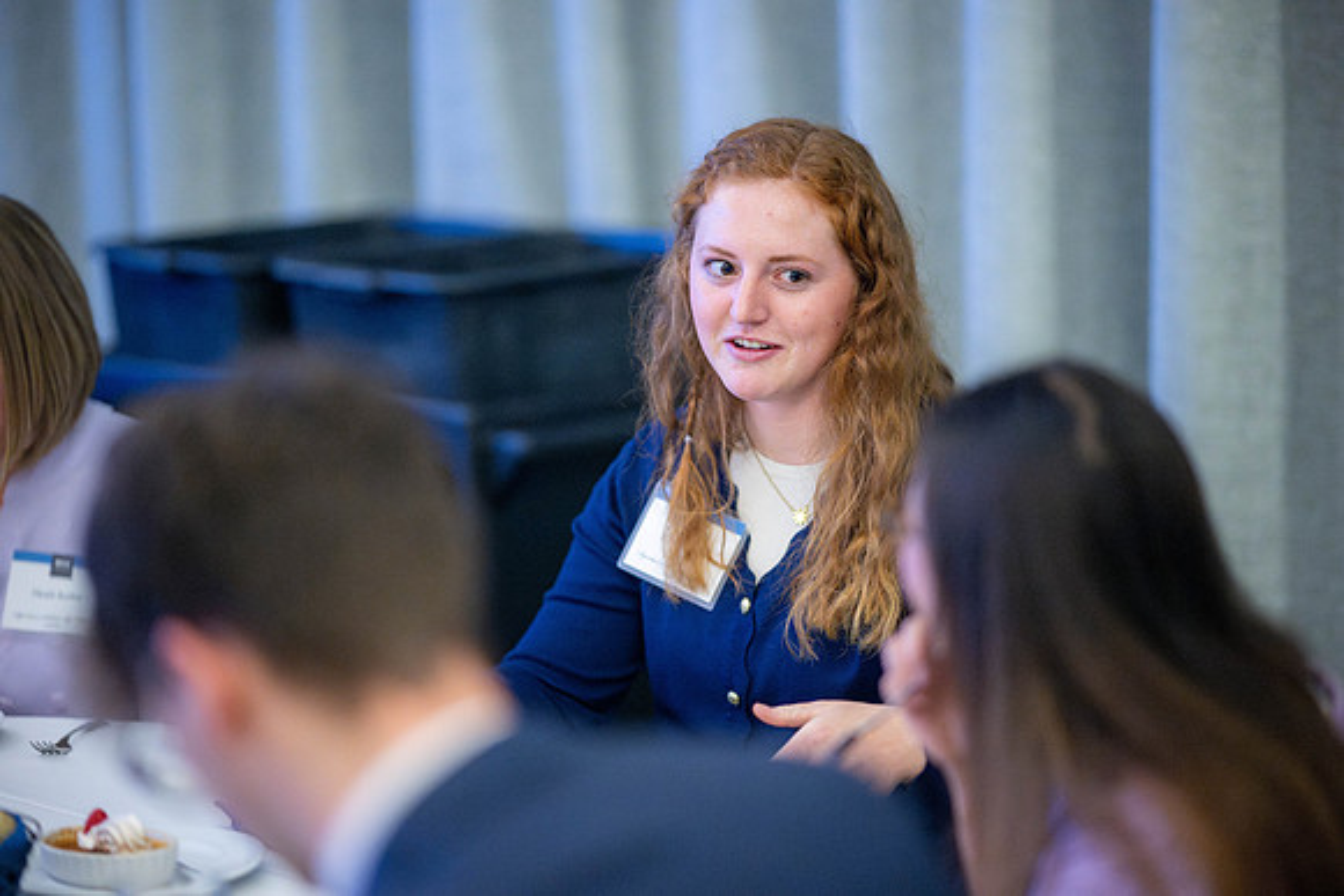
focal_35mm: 105
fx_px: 3921
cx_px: 672
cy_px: 448
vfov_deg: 13.0
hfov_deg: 19.5
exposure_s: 1/500
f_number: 1.4
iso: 6400
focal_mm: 105
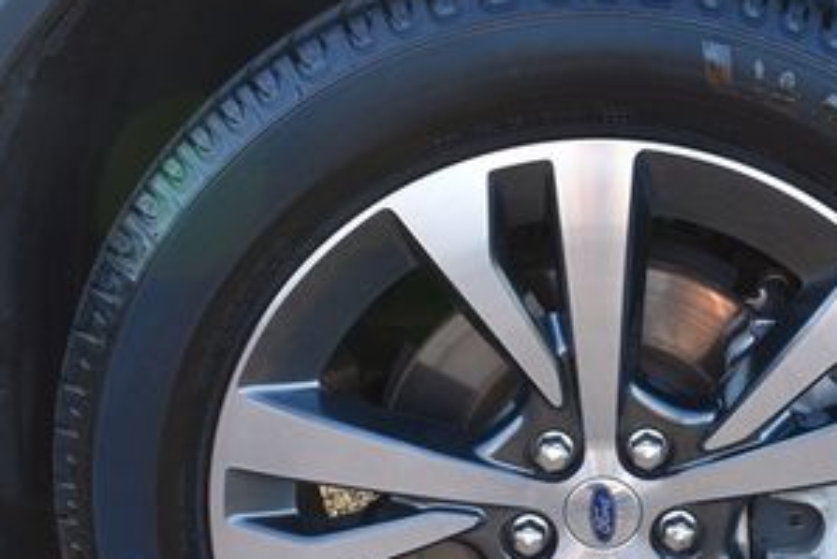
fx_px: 1349
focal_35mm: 58
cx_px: 652
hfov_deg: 33.6
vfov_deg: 23.3
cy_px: 386
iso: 640
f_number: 3.5
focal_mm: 18
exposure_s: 1/250
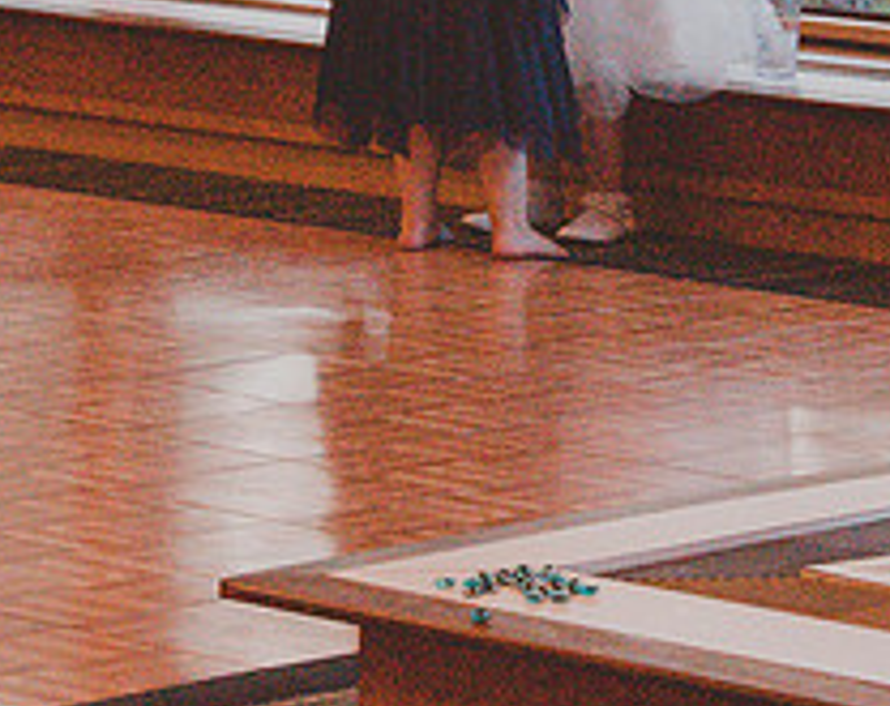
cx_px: 467
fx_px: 6616
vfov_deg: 6.1
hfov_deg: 7.7
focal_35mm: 252
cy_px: -13
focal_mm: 55
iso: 12800
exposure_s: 1/50
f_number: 5.6
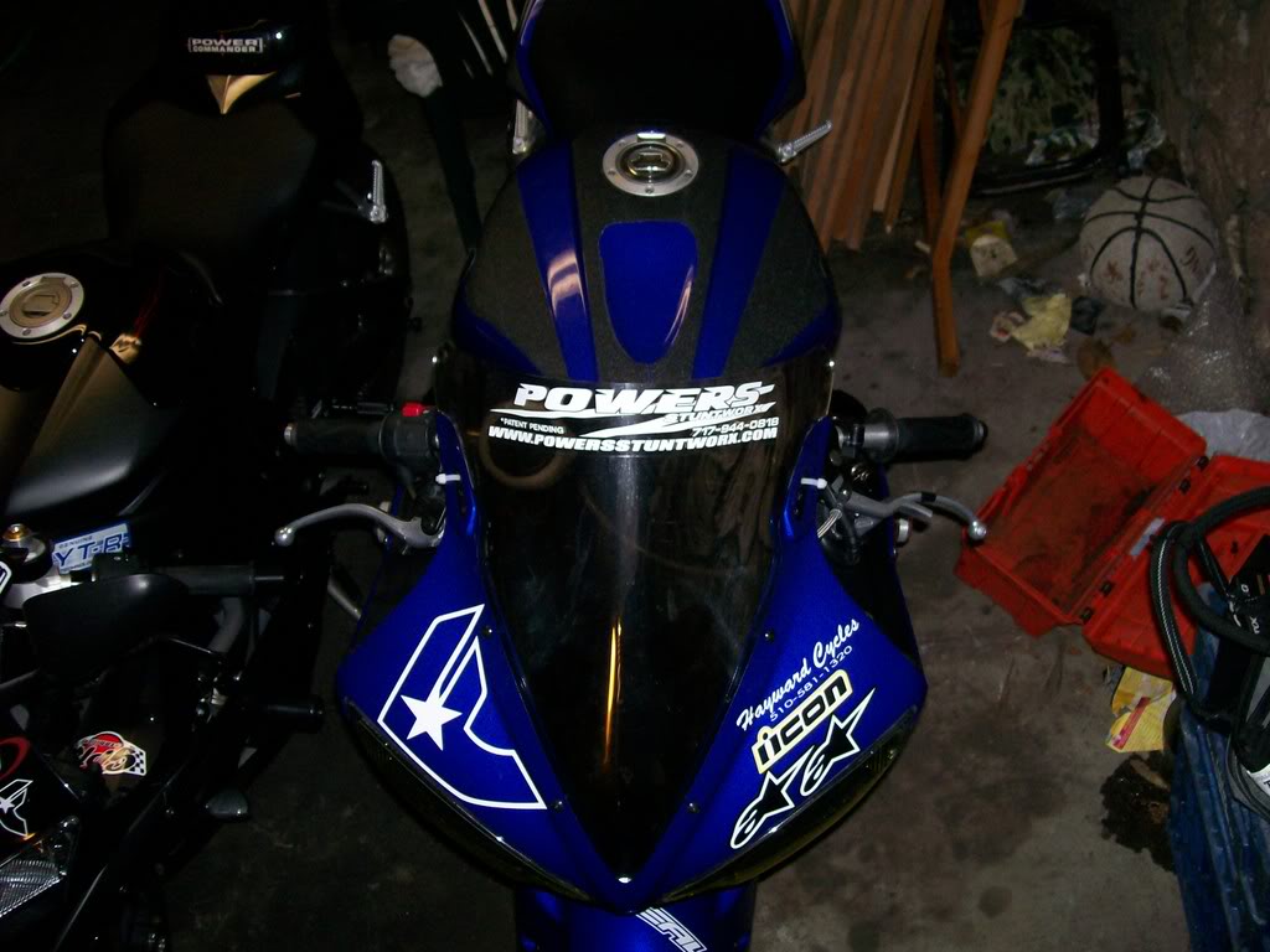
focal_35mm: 36
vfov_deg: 39.7
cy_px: 476
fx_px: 1321
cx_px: 635
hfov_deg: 51.4
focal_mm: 6
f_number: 2.7
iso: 140
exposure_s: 1/64
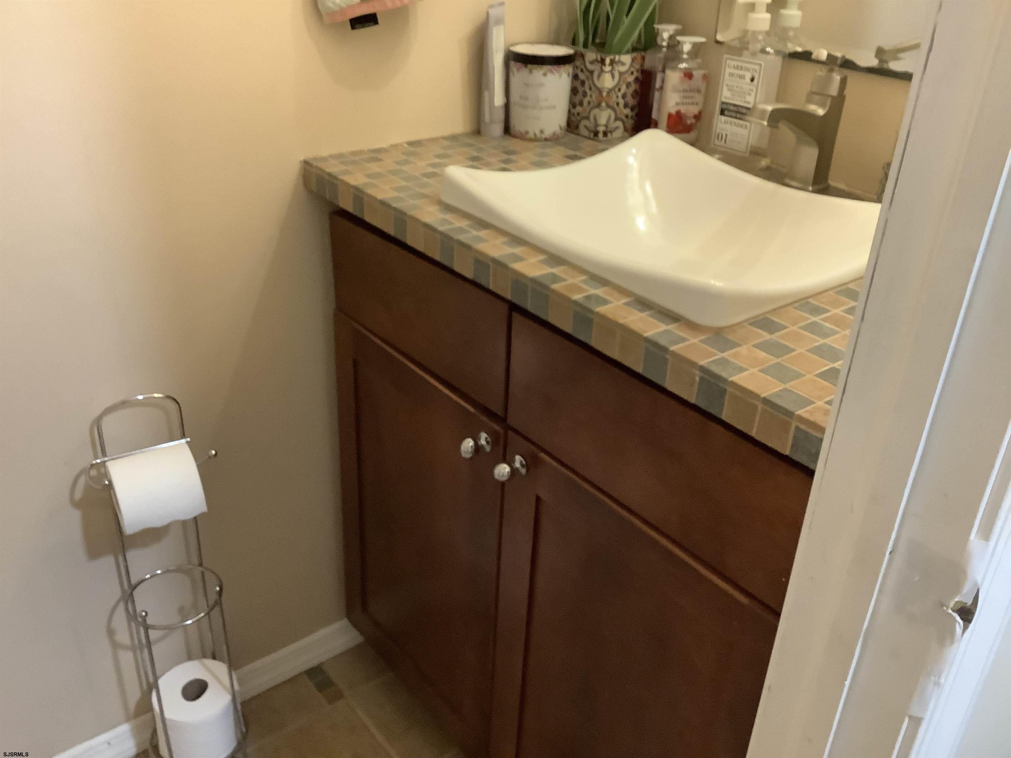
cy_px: 379
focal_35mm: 31
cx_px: 506
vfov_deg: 45.4
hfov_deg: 58.4
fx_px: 905
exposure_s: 1/30
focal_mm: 3.3
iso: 400
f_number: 2.4
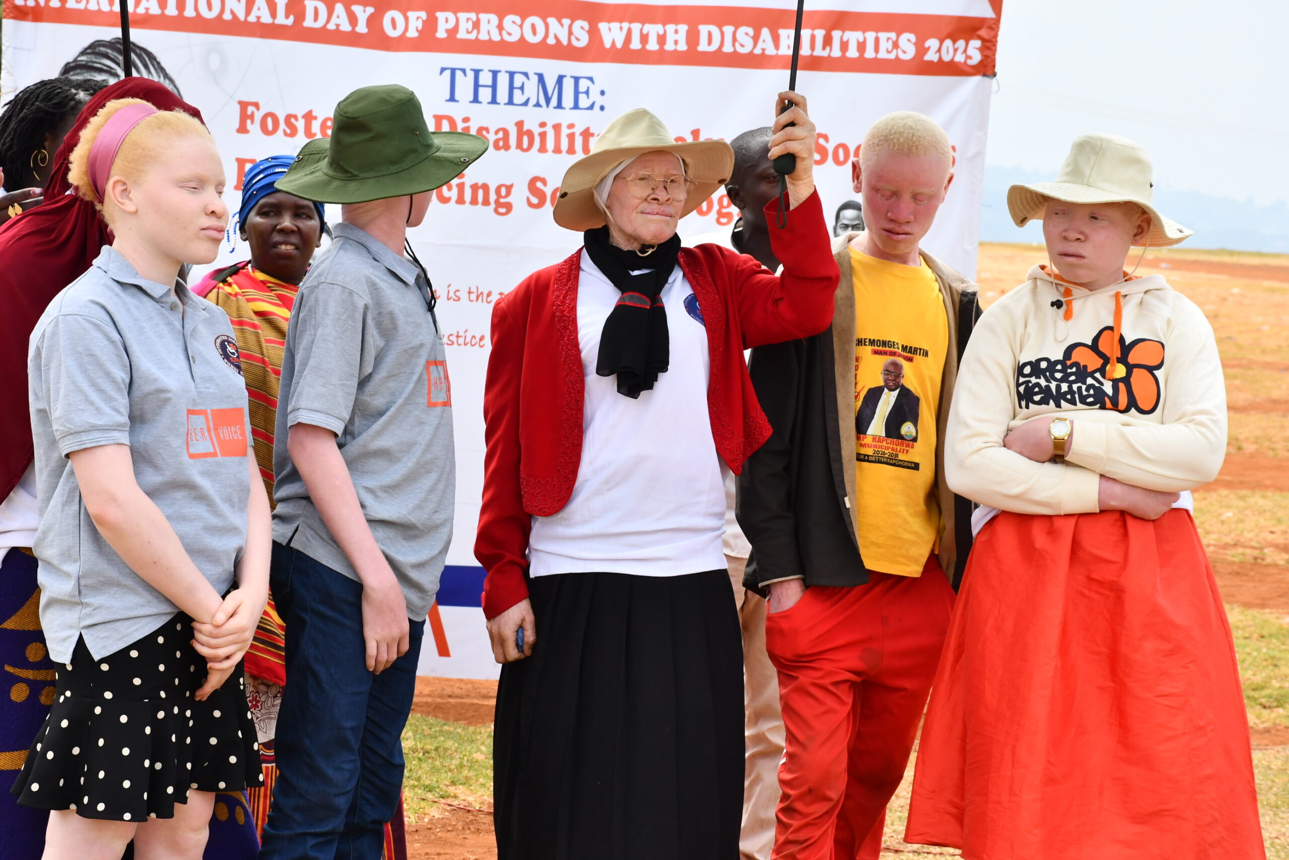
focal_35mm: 105
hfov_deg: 19.5
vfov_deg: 13.0
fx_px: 3760
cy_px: 430
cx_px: 644
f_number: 10
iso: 1000
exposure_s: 1/800
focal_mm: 70
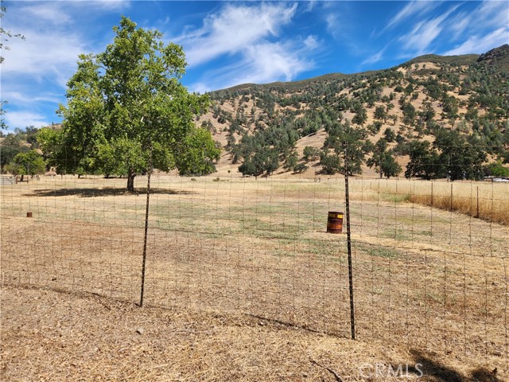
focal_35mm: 23
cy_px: 191
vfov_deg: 58.9
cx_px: 254
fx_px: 338
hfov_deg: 73.9
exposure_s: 1/1493
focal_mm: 5.4
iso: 20
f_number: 1.8
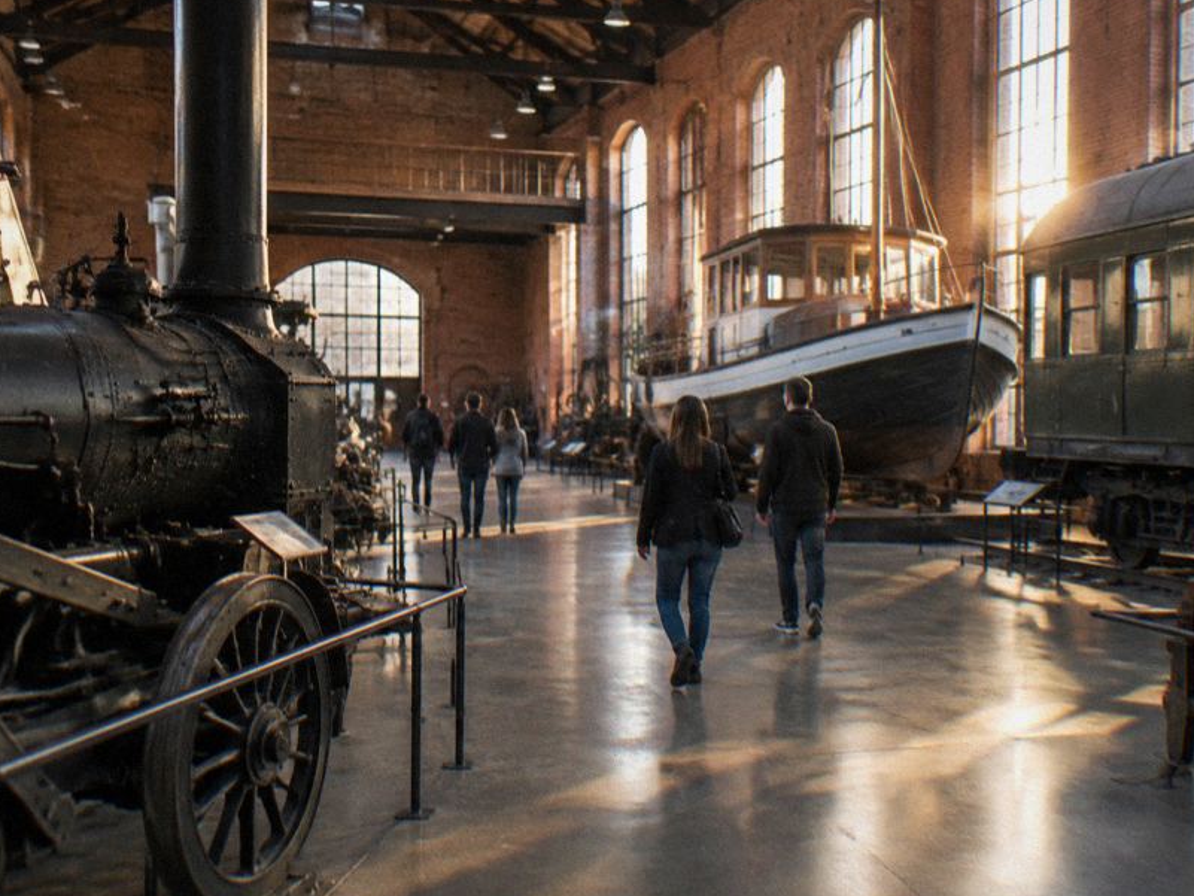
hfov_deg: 44.7
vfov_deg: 34.4
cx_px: 687
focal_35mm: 42
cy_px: 452
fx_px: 1449
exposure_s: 1/125
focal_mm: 35
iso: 6400
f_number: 4.5
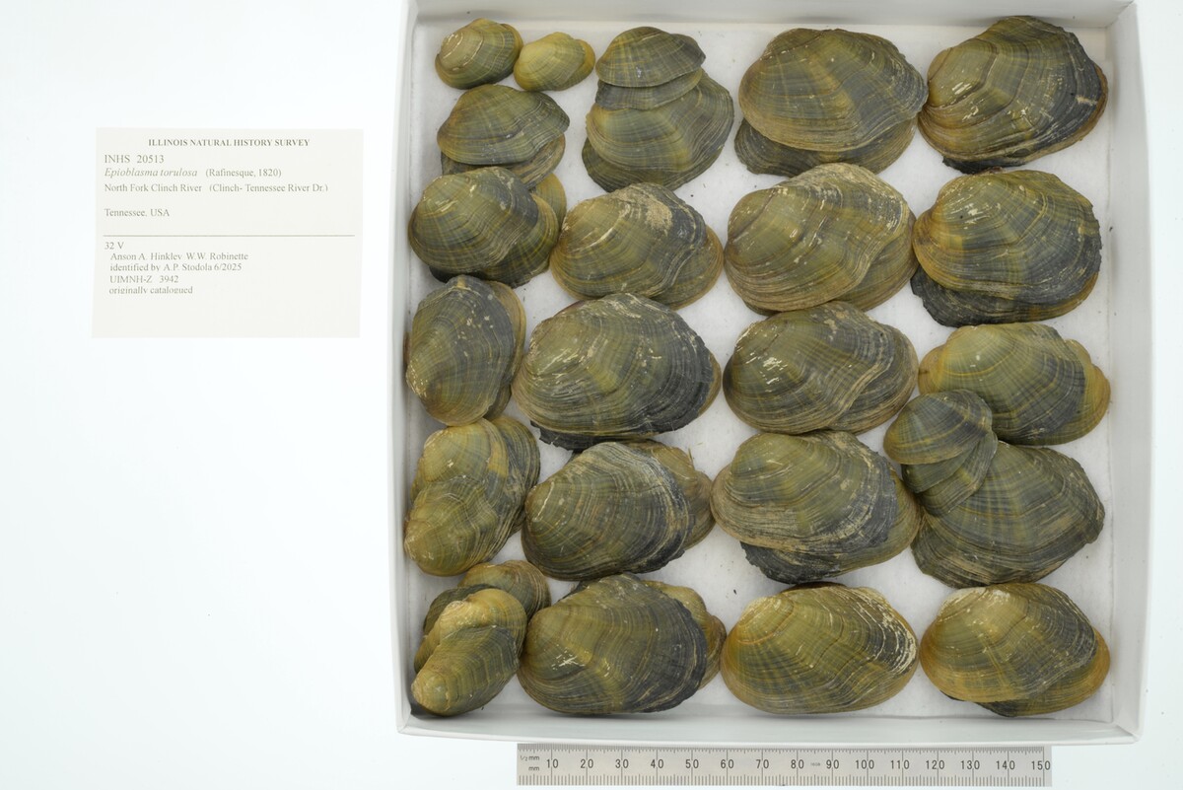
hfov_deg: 33.4
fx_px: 1972
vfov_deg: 22.6
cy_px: 395
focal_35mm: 60
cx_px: 592
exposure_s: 1/5
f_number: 32
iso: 100
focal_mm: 60
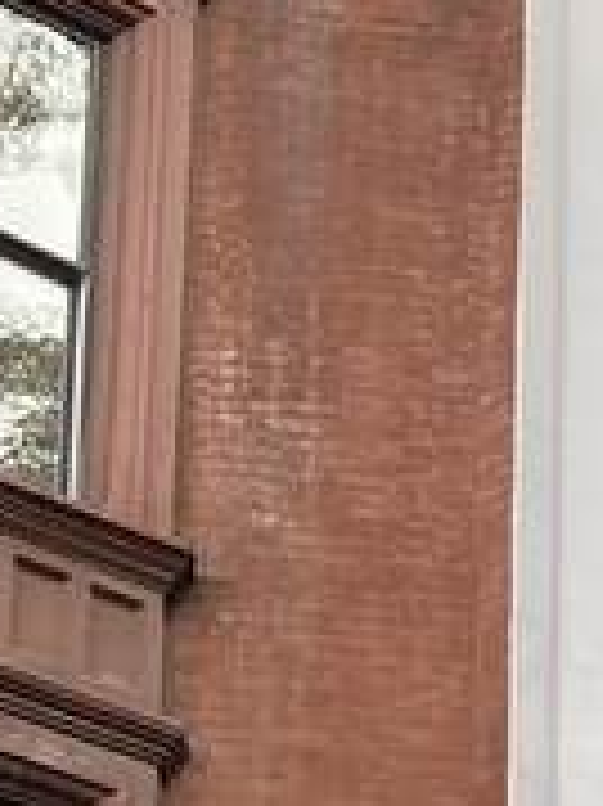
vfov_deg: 10.7
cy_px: 1626
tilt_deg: +15.9
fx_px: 3930
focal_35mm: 169
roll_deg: +1.1
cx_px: 1102
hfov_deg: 8.4
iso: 40
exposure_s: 1/121
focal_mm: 3.99
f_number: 1.8
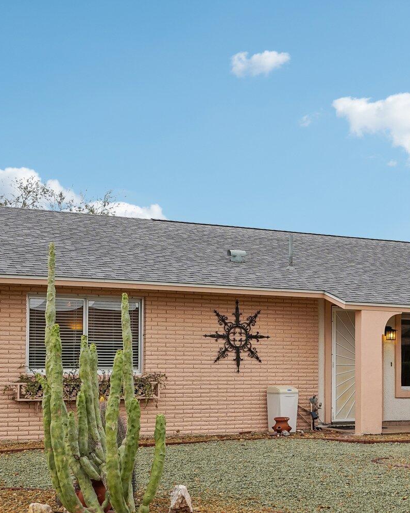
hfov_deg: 26.4
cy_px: 277
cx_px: 301
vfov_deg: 33.0
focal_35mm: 57
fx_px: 864
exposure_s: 1/320
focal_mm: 29.5
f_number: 8
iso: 400
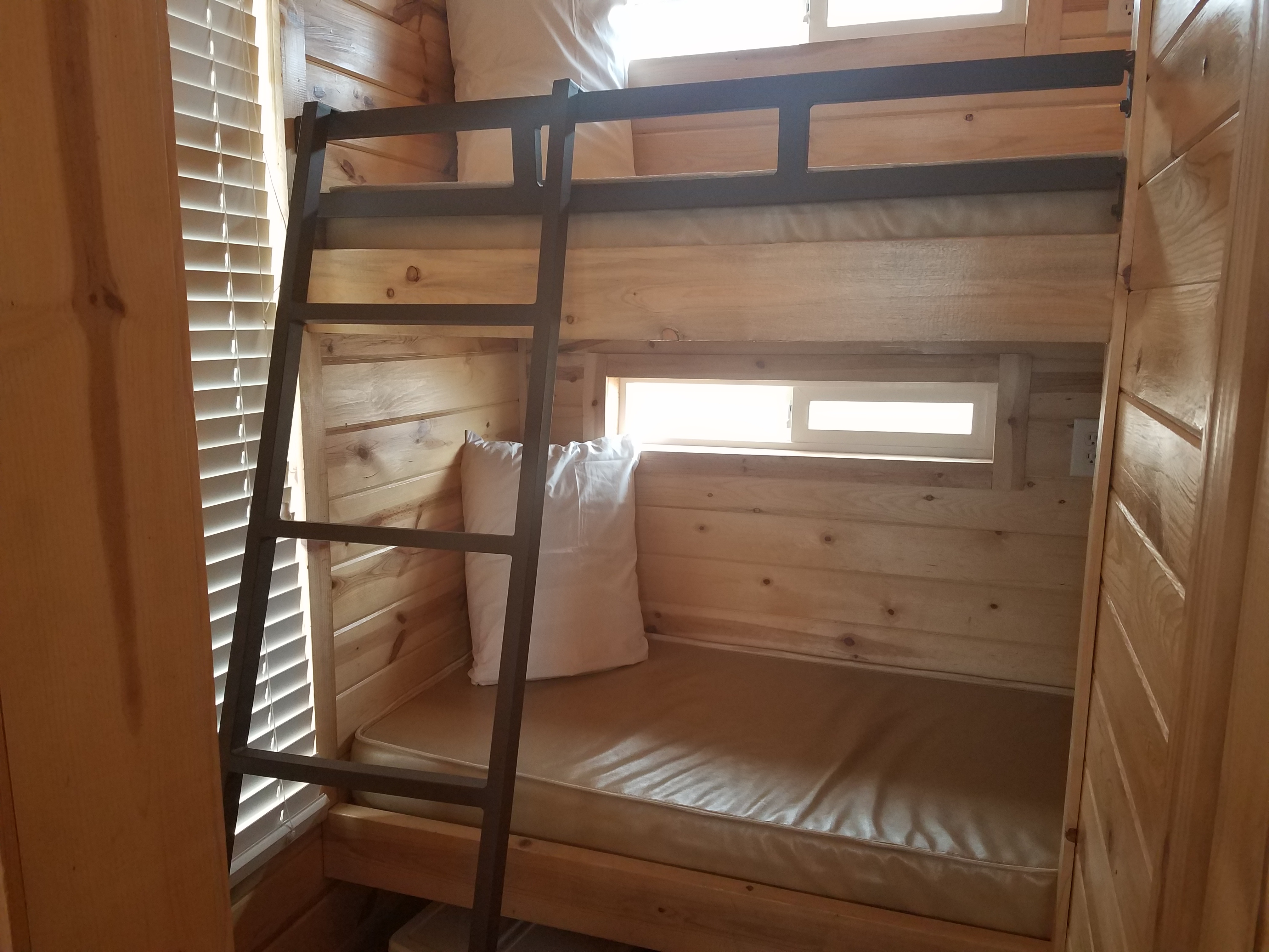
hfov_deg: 67.3
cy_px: 476
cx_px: 634
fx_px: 953
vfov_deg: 53.1
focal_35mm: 26
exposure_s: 1/60
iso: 125
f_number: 1.7
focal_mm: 4.2
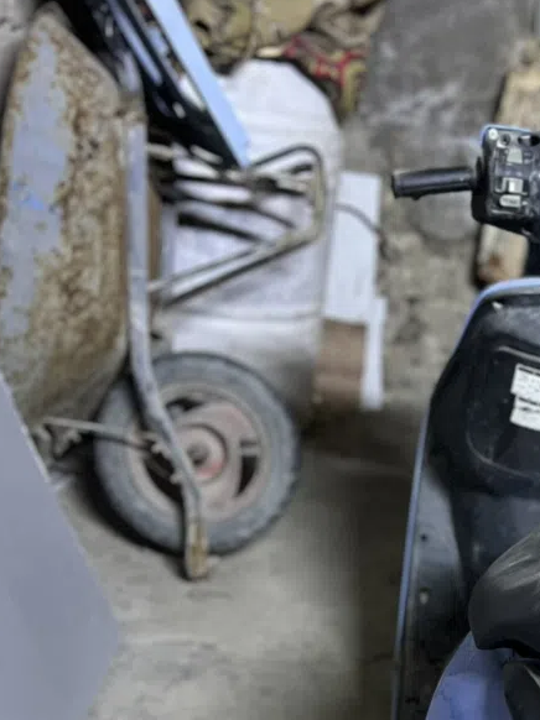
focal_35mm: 61
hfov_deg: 22.9
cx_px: 559
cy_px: 669
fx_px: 1270
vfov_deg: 30.1
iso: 400
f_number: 1.5
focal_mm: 5.7
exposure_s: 1/33
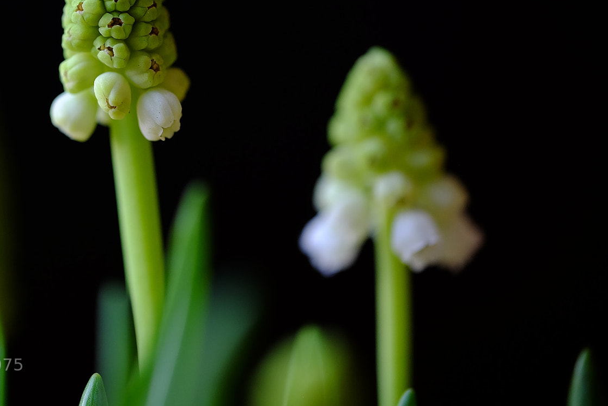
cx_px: 174
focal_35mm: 172
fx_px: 2905
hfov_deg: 11.9
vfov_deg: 8.0
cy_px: 117
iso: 320
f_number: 2.8
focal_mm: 80
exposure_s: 1/70
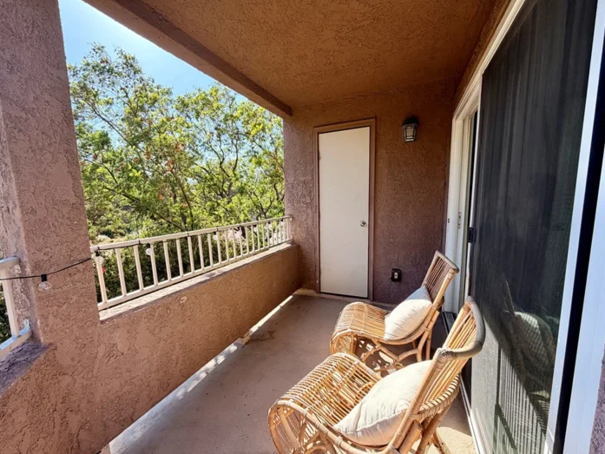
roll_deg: +1.2
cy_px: 236
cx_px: 286
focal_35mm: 15
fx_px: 262
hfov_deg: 98.1
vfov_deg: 81.7
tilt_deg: -8.0
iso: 64
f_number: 2.2
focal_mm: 2.22
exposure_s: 1/502
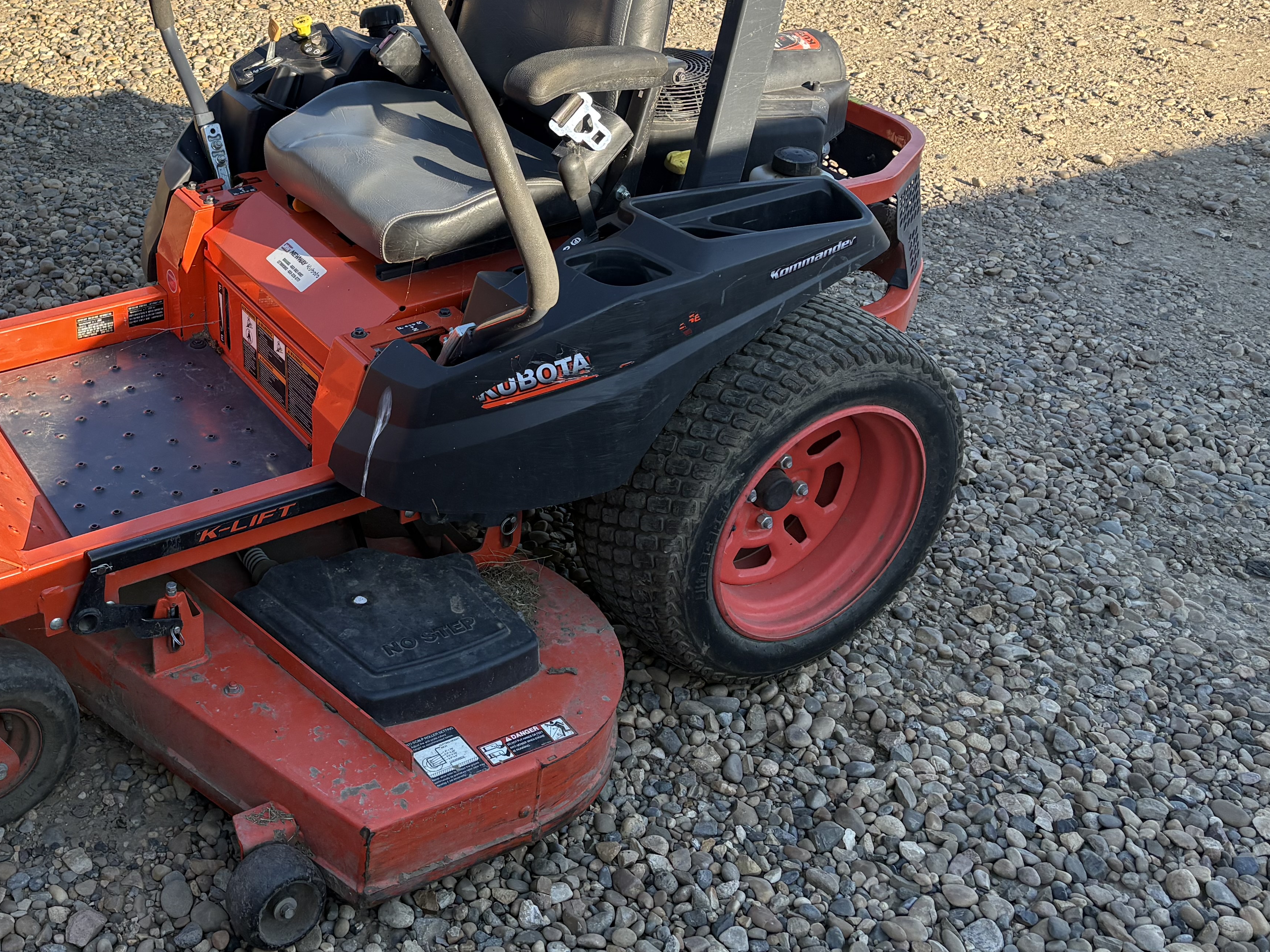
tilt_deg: -23.5
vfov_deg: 33.4
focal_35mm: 43
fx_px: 1577
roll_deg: -2.6
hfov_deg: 42.5
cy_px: 346
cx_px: 317
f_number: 1.6
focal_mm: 5.96
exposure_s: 1/1117
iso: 50
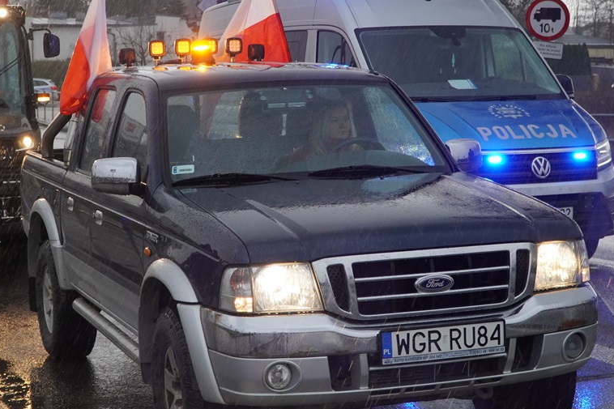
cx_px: 261
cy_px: 143
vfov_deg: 17.9
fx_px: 1296
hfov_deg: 26.6
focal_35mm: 76
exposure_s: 1/160
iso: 400
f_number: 4
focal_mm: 32
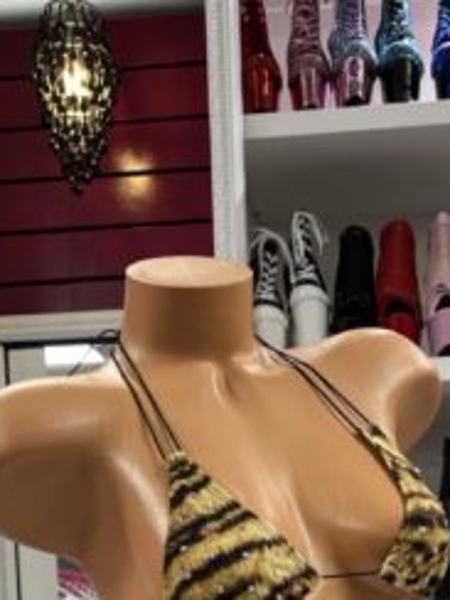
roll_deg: +2.3
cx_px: 332
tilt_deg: -2.1
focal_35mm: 64
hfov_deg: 22.7
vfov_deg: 27.2
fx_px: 1109
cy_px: 693
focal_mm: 5.7
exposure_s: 1/60
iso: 64
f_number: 1.5
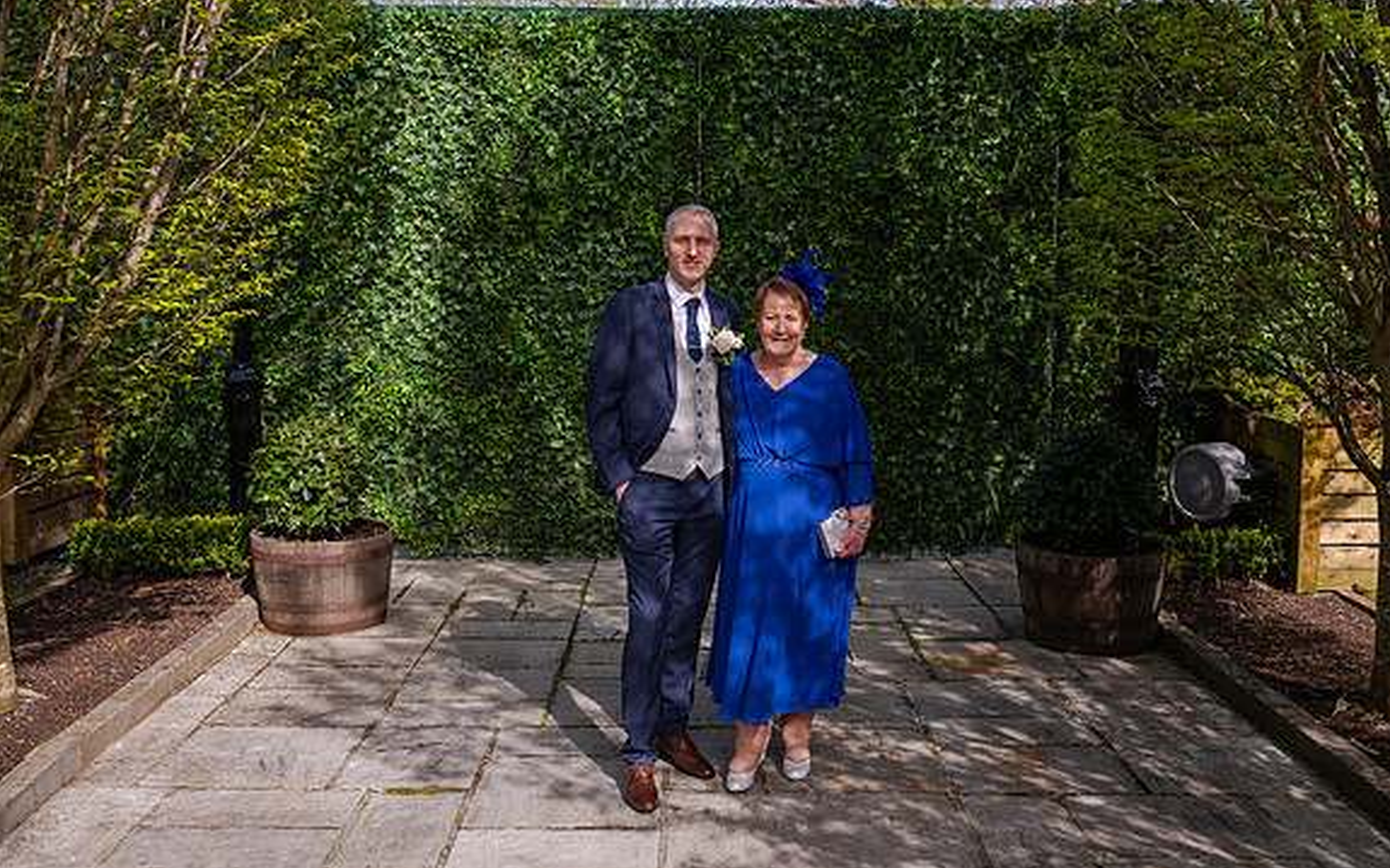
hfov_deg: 54.0
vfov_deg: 35.3
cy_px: 407
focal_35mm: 36
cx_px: 699
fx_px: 1363
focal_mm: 35
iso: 100
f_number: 5
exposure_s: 1/250
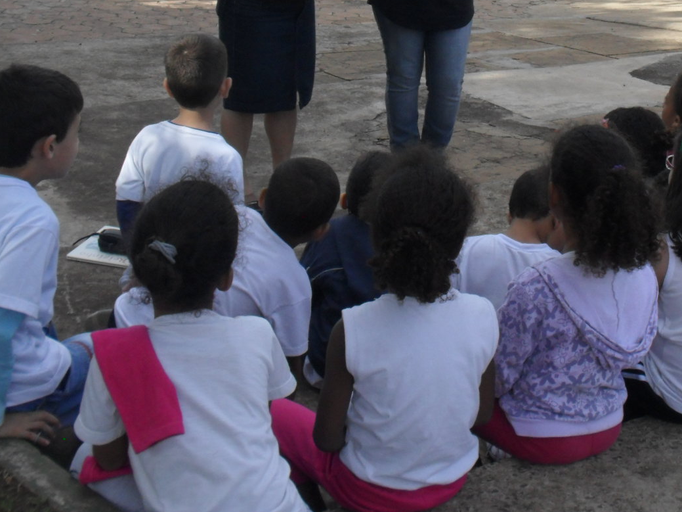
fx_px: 1359
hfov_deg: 27.6
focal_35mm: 69
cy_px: 43
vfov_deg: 20.8
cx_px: 554
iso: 100
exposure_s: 1/90
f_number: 8.4
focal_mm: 6.3
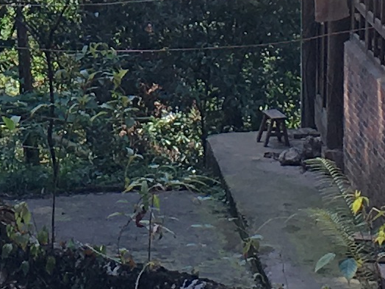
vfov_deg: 6.5
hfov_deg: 8.8
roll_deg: -0.7
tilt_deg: -1.0
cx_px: 12
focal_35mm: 223
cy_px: -264
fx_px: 2480
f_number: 2.2
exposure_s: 1/153
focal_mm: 4.15
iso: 25
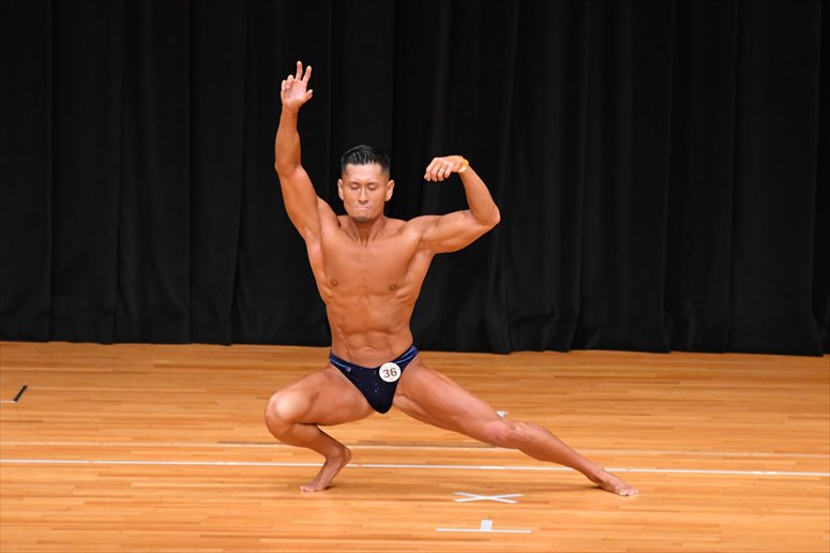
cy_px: 276
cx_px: 415
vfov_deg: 5.1
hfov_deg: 7.6
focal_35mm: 270
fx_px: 6222
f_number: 5.6
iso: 4000
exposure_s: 1/400
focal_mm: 180
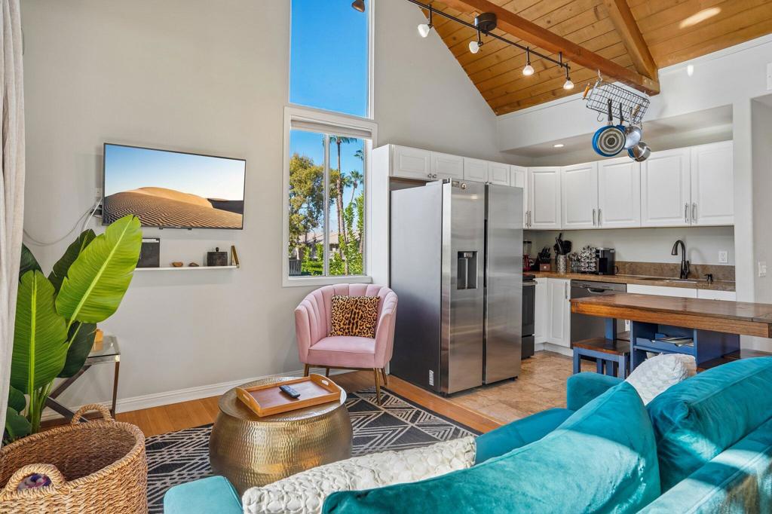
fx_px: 407
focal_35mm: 19
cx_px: 386
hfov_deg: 86.9
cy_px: 257
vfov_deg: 64.5
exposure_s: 1/30
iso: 250
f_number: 8
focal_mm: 19
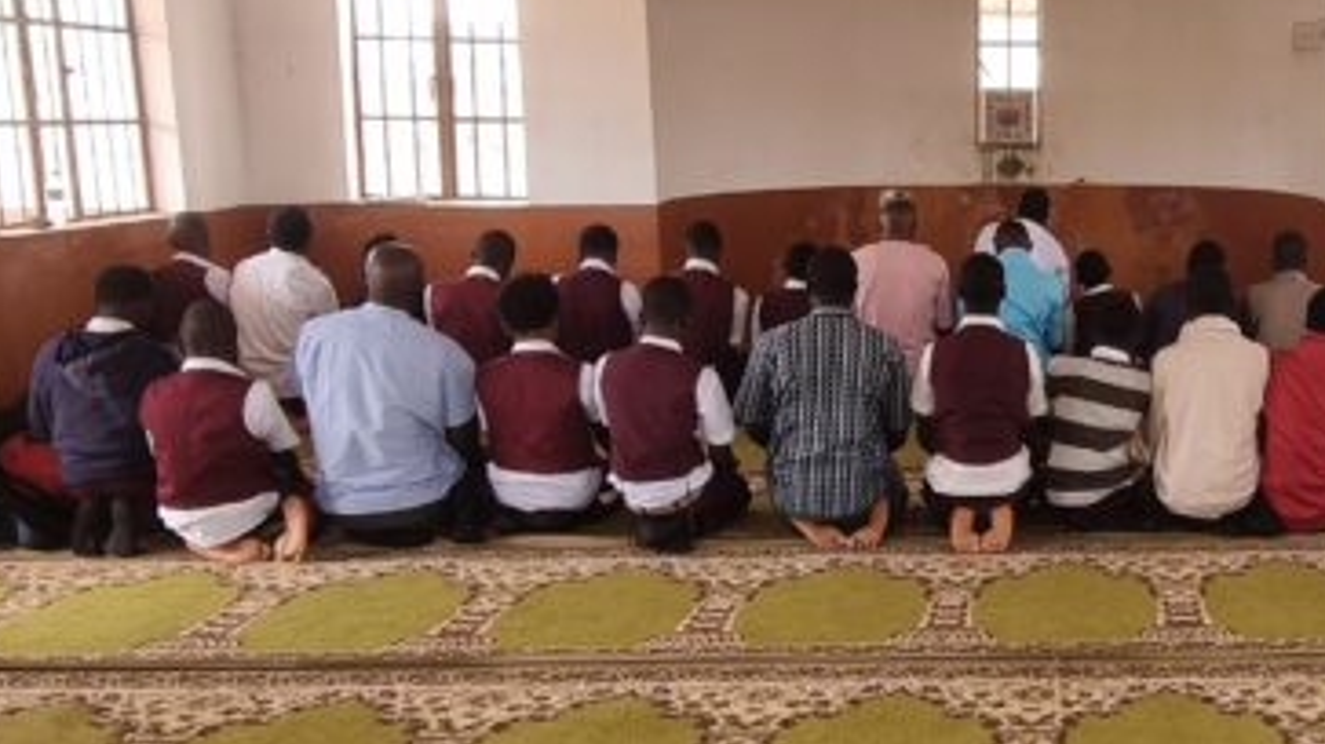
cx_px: 1142
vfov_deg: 29.7
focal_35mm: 40
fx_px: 1405
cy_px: 372
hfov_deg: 46.5
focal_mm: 2.2
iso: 50
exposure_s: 1/50
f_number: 2.2
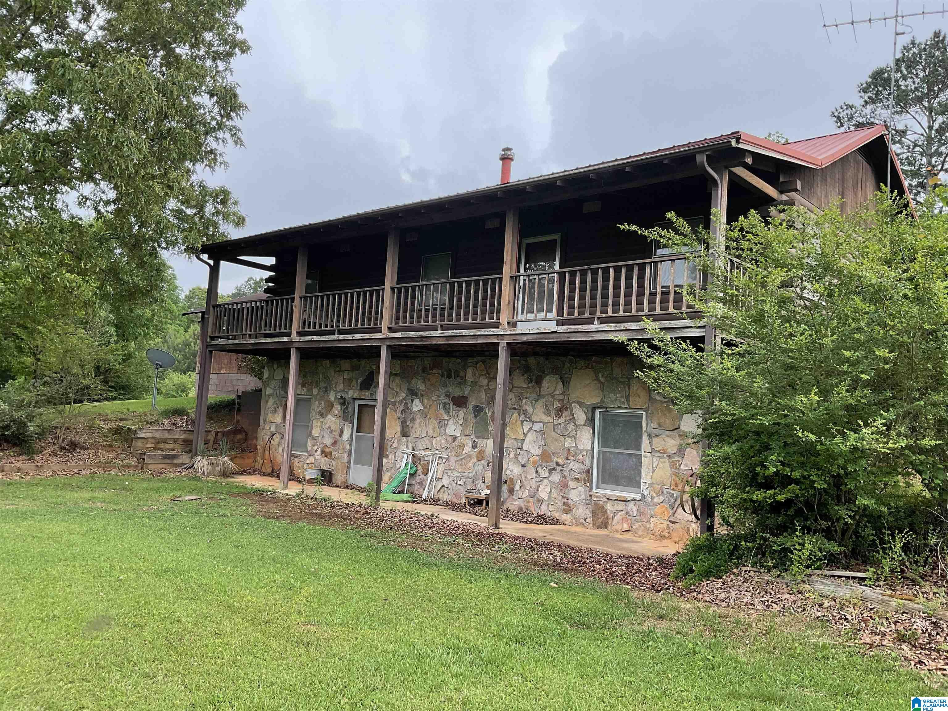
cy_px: 356
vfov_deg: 48.2
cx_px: 474
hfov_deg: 61.7
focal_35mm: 29
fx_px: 794
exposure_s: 1/122
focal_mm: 3
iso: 20
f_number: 1.8
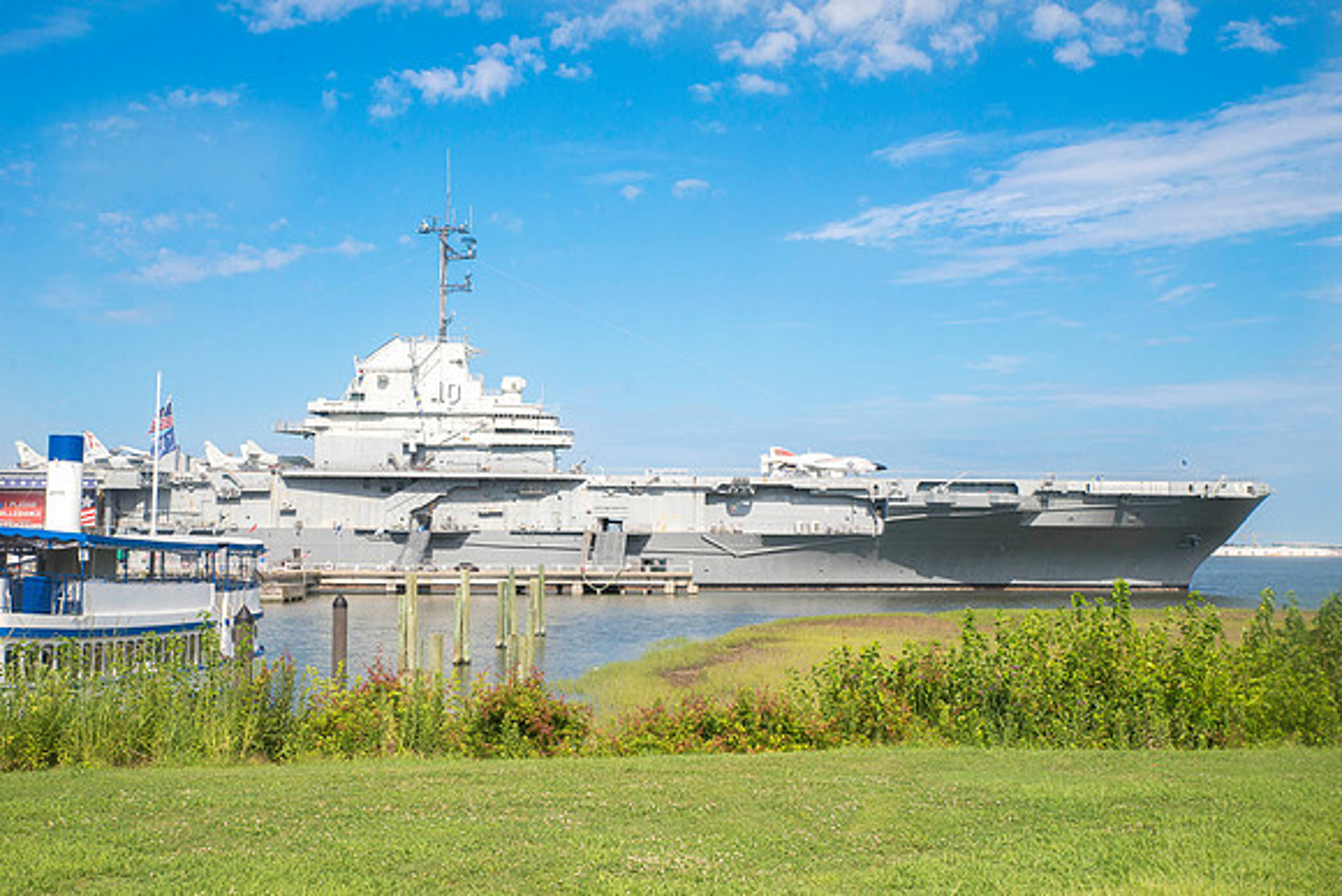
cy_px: 448
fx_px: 1641
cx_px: 671
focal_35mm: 44
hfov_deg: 44.5
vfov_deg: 30.5
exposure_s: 1/2000
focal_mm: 44
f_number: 10
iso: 1000
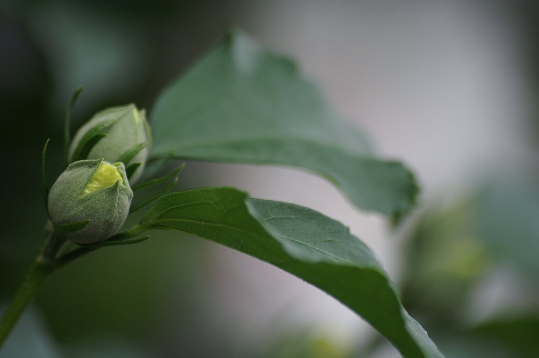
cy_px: 179
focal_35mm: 450
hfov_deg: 4.6
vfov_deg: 3.1
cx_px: 270
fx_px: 6732
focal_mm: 300
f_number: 5.6
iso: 320
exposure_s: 1/500
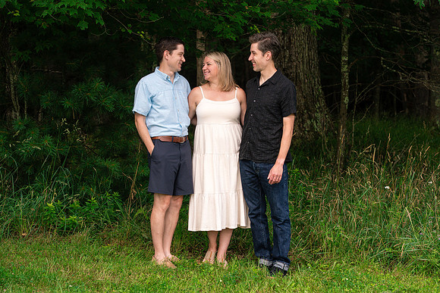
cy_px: 152
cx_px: 218
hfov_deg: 21.4
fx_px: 1164
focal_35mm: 95
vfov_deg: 14.4
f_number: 4.5
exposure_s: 1/800
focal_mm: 85
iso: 400
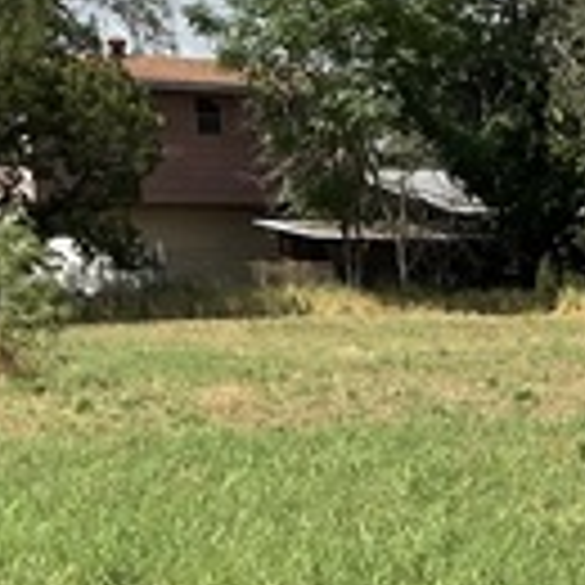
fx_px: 2409
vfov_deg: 13.4
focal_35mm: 126
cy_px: 729
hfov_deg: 12.7
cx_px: 1017
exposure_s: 1/1786
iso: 16
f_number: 1.8
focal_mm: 3
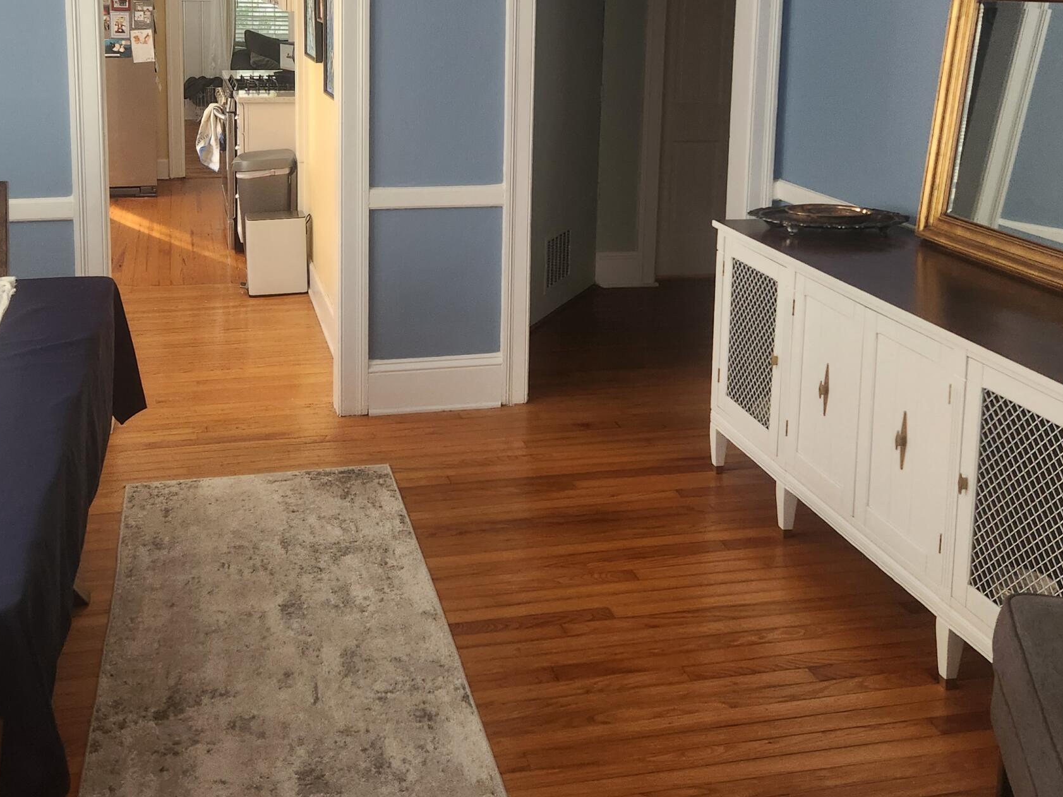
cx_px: 443
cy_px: 164
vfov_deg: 34.1
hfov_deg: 45.6
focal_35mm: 41
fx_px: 1259
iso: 200
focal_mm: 5.4
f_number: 1.8
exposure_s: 1/180
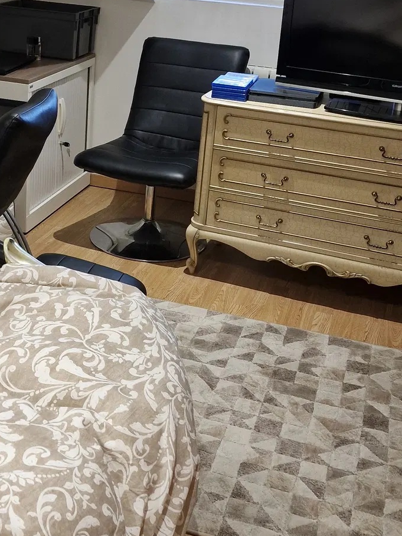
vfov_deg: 35.3
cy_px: 196
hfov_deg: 26.8
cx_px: 128
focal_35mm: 54
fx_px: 837
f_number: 1.8
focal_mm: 6.4
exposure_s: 1/100
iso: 50
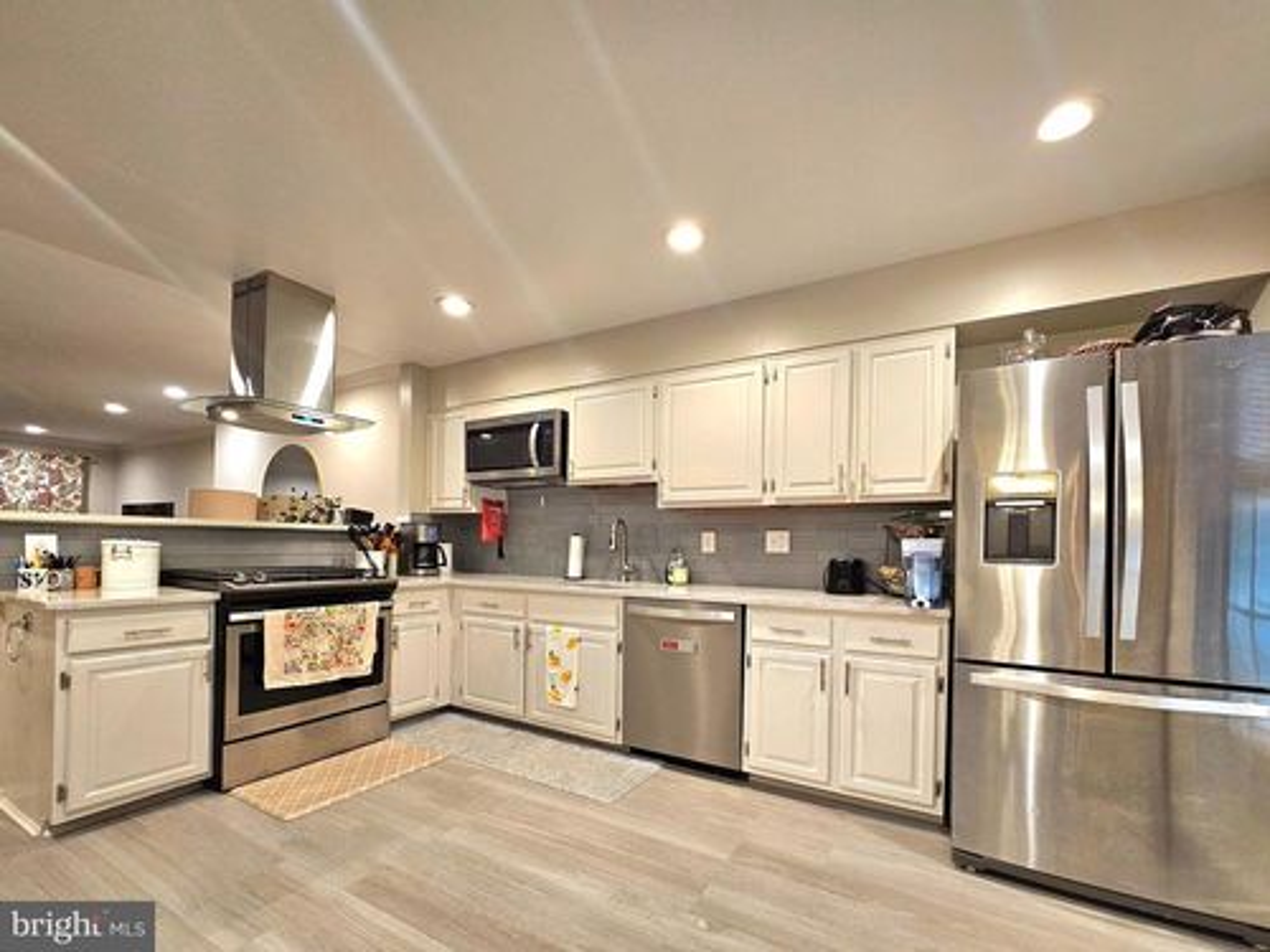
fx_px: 477
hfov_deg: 106.2
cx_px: 635
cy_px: 476
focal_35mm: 13
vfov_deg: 89.9
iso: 200
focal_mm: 2.2
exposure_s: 1/60.2
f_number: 2.2
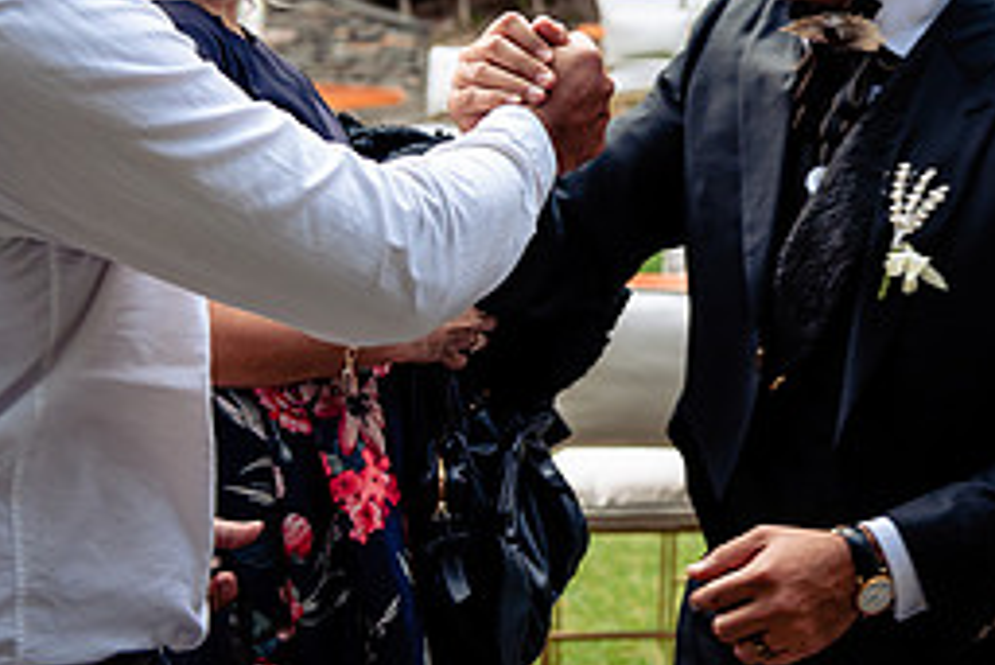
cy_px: 146
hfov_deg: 19.6
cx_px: 933
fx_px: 2821
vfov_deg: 13.4
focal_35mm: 102
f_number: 3.5
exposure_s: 1/125
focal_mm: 45
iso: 500
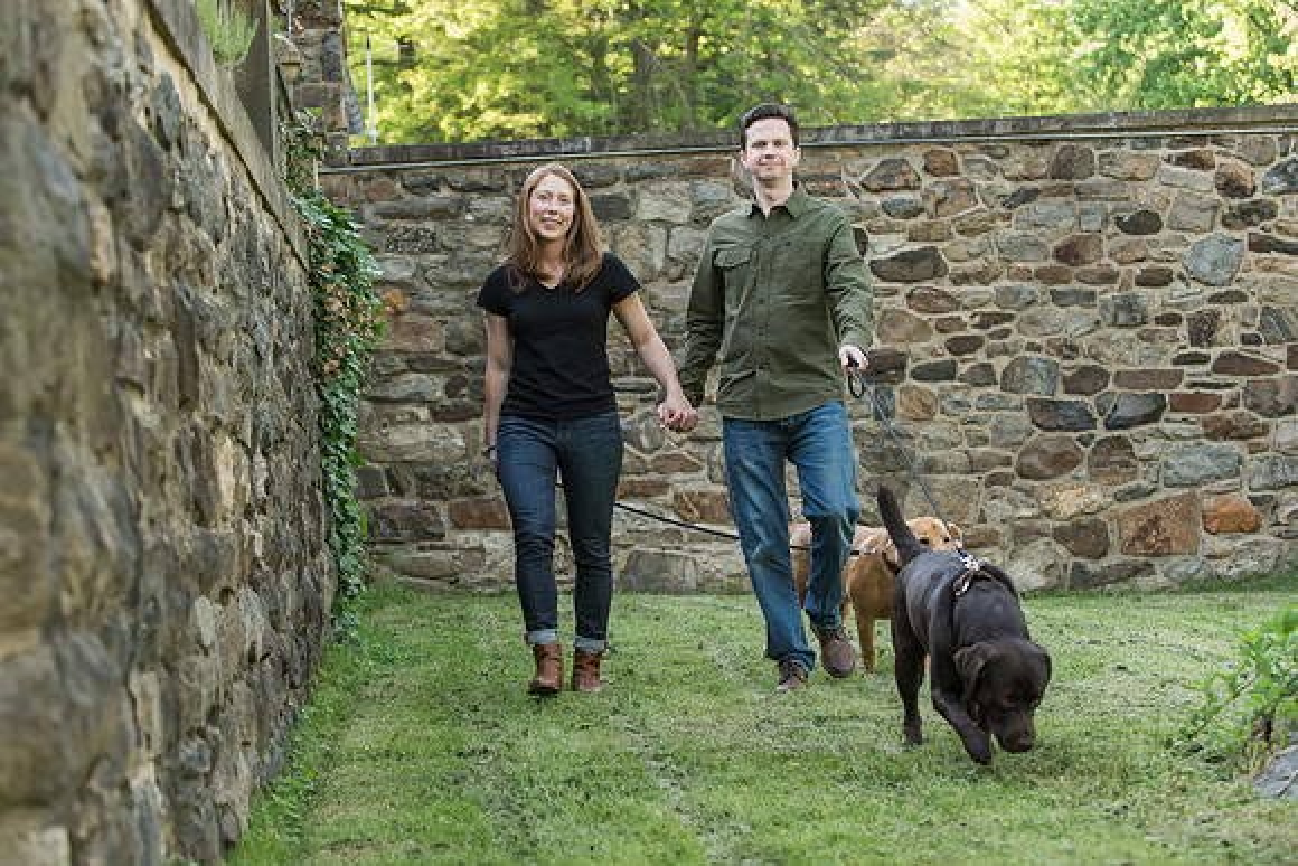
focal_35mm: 70
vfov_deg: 19.5
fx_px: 2524
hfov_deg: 28.8
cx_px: 649
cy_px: 433
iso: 800
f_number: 4.5
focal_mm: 70
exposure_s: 1/200
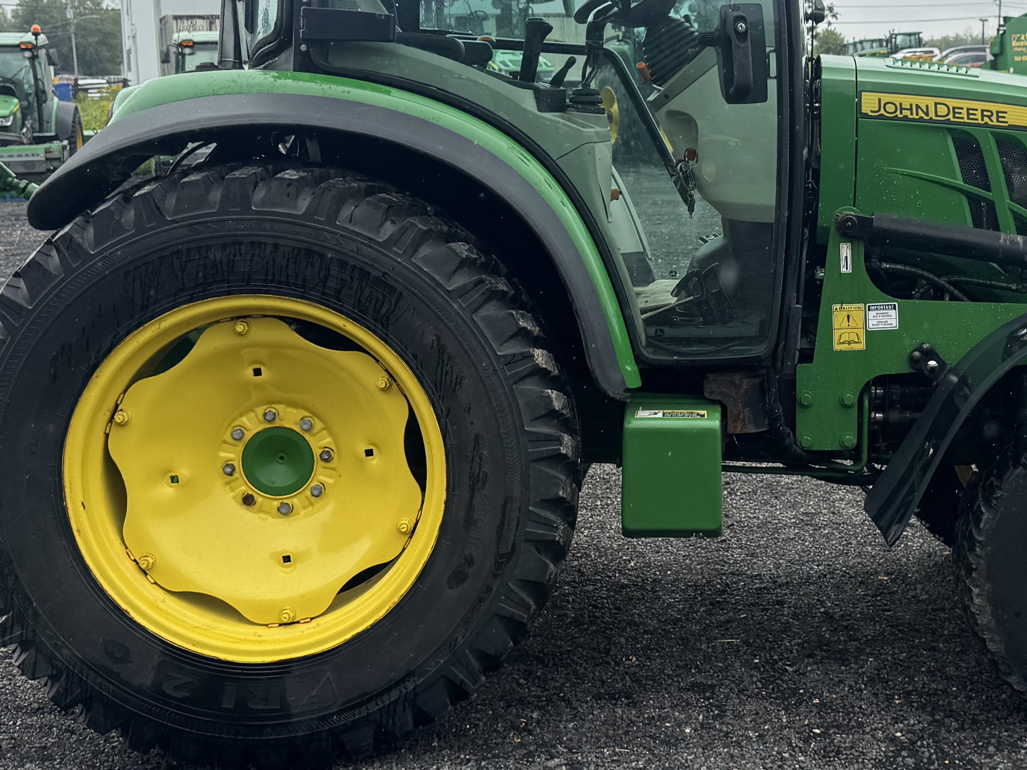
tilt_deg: -4.9
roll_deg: +2.2
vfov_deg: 25.5
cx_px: 777
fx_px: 1691
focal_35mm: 57
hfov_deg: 33.1
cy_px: 258
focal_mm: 6.76
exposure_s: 1/1456
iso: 80
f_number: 1.78
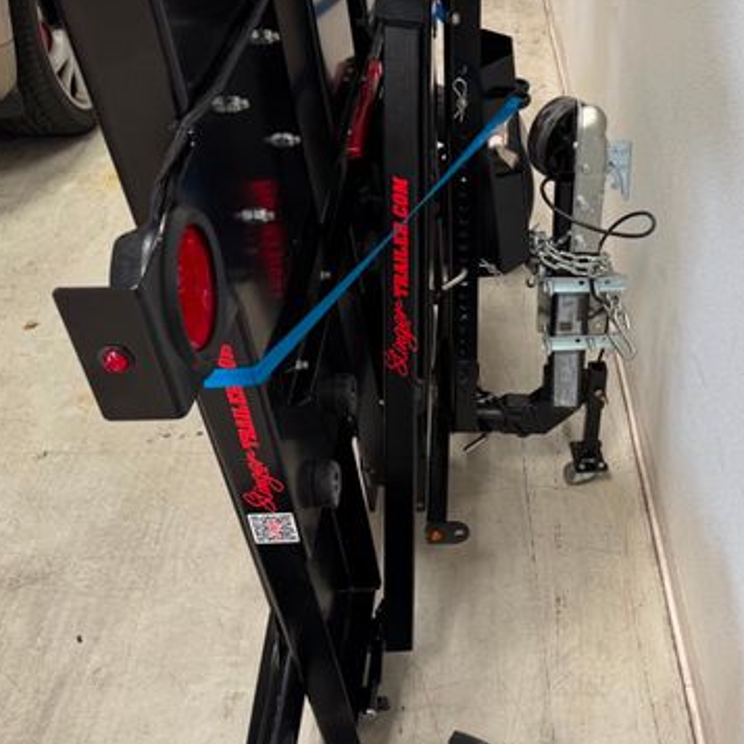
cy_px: 423
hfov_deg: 42.1
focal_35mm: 38
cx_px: 588
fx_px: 924
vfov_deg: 43.8
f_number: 1.78
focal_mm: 6.76
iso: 64
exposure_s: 1/121
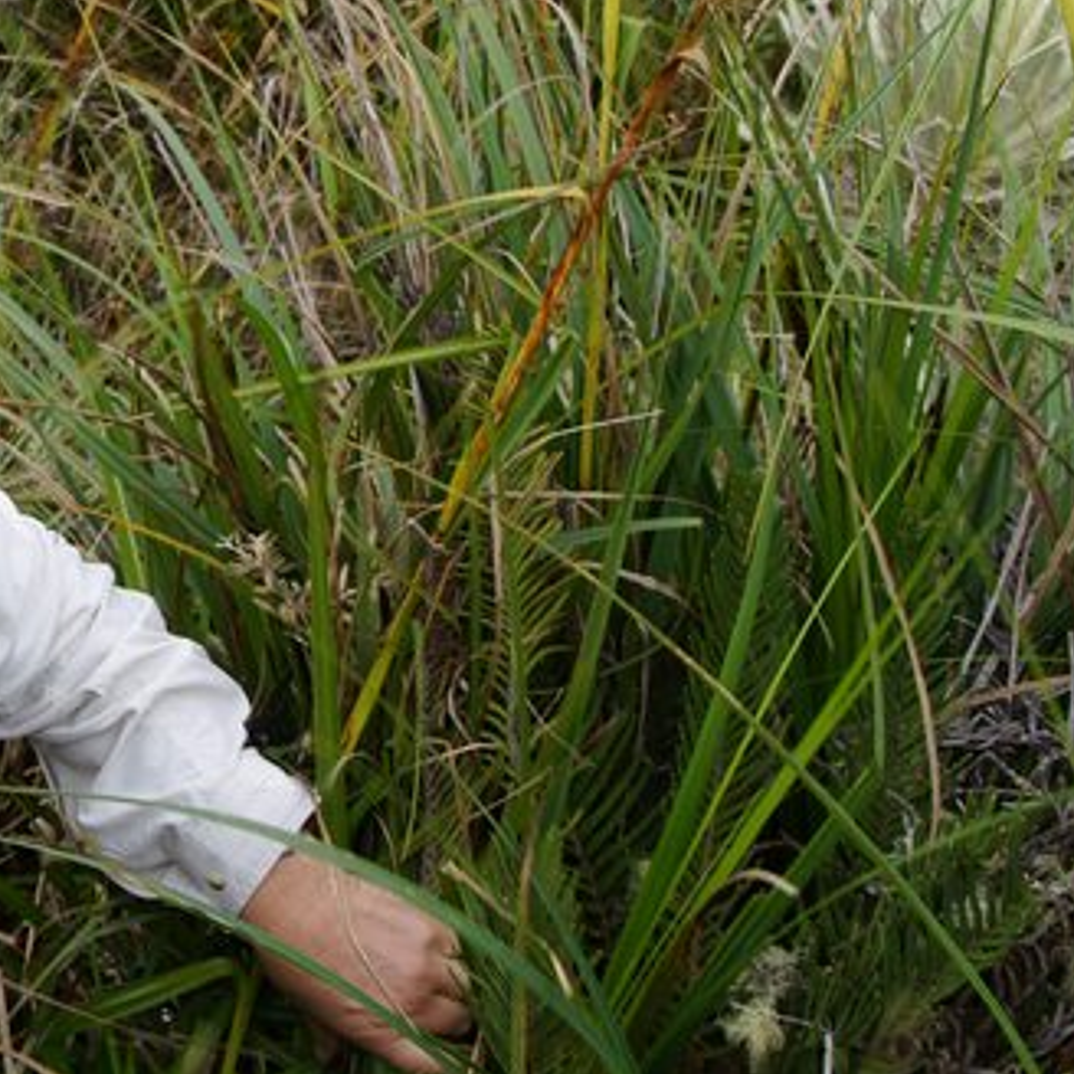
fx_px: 2703
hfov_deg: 21.4
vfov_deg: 22.5
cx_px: -75
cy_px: 544
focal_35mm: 77
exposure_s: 1/60
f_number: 7.1
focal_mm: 22
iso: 100
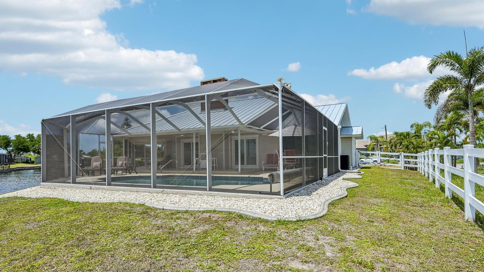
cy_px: 151
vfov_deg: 55.7
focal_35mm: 20
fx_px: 257
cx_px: 241
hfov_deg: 86.6
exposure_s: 1/1600
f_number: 8
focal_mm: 19
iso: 400
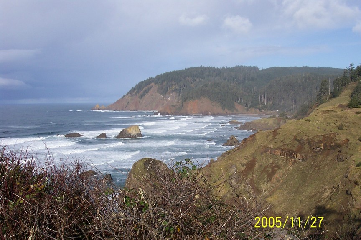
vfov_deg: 35.1
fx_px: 381
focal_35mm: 38
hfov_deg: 50.7
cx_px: 180
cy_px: 120
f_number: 4.8
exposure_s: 1/1000
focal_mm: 8
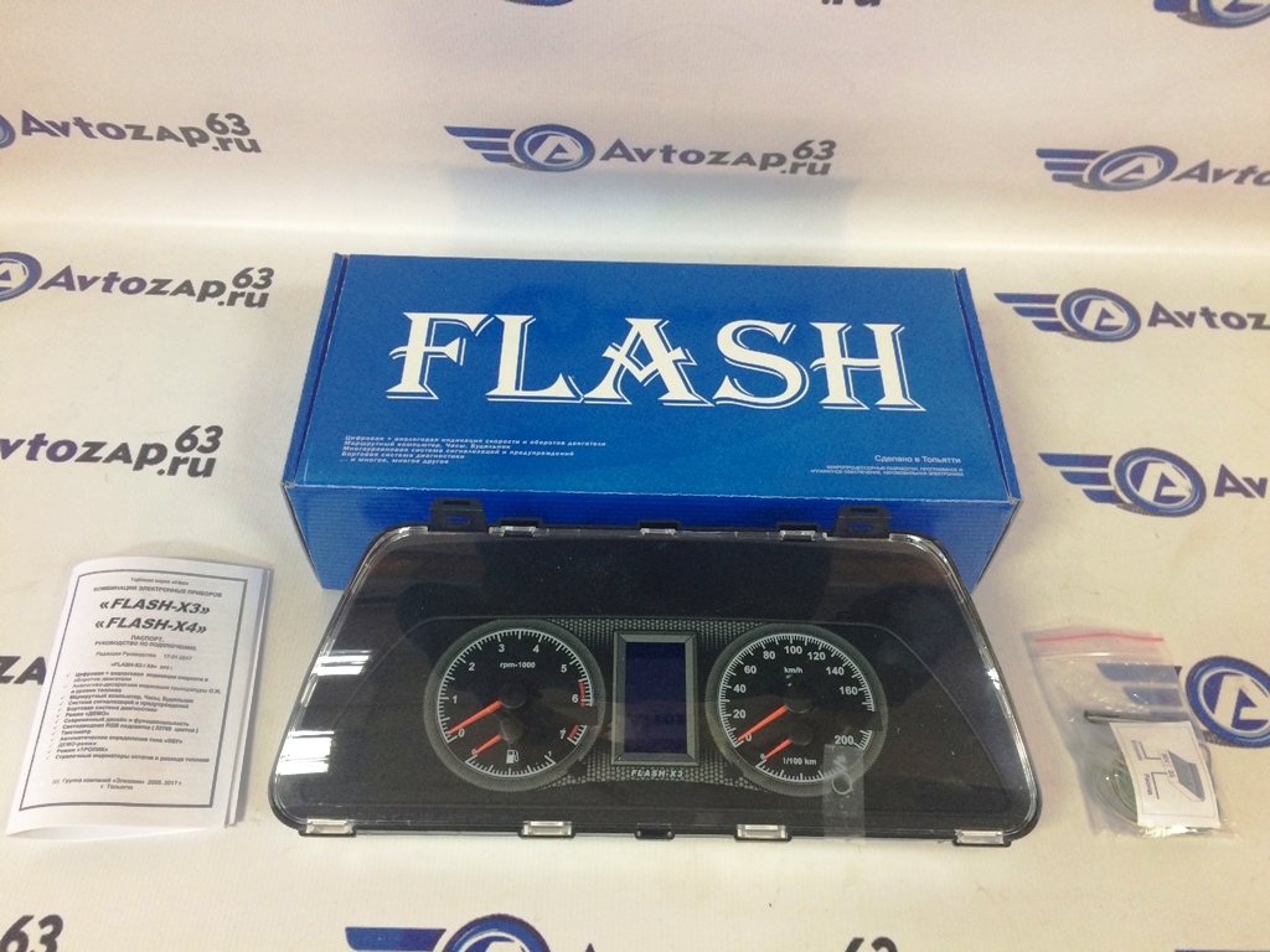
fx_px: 1064
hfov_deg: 61.7
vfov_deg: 48.2
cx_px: 635
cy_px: 476
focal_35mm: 29
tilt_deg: -55.0
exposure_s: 1/33
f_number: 2.2
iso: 160
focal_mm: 4.15
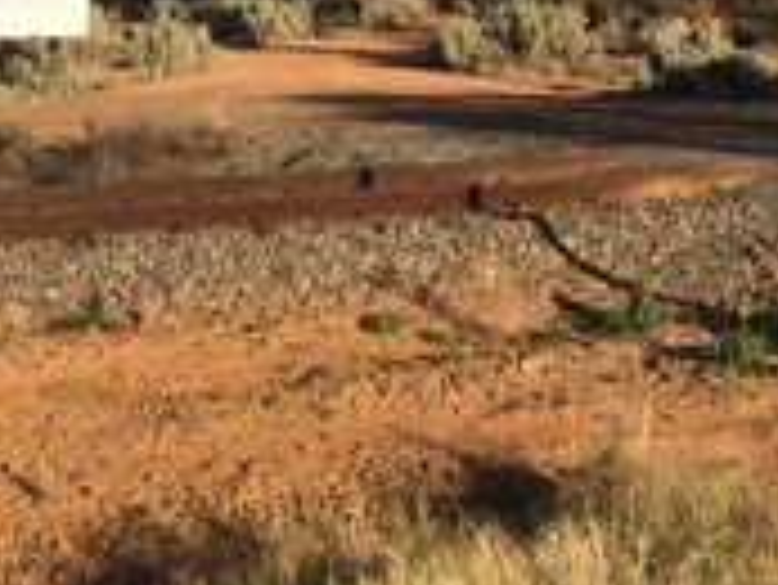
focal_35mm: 87
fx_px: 1957
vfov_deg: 15.9
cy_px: -220
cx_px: 661
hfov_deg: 22.1
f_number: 2.2
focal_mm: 4.15
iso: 32
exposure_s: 1/1580
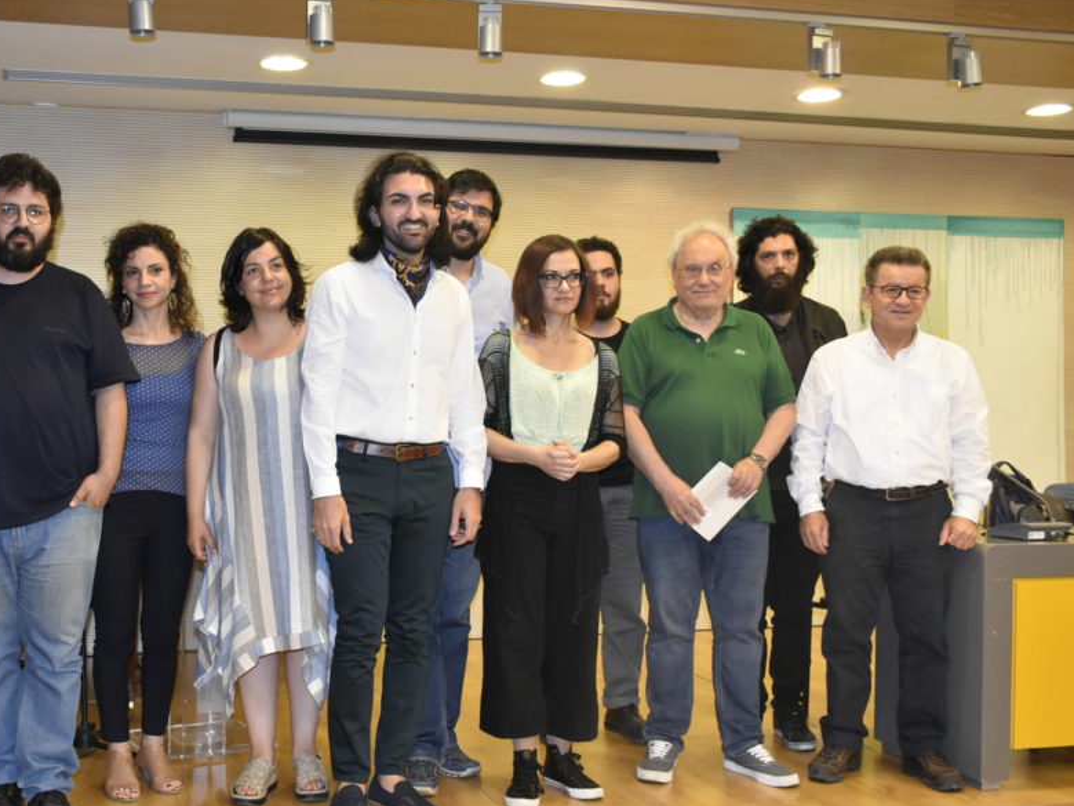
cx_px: 381
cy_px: 443
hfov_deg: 42.8
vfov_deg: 33.1
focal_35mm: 44
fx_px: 1354
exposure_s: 1/60
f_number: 5.6
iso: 1600
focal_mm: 23
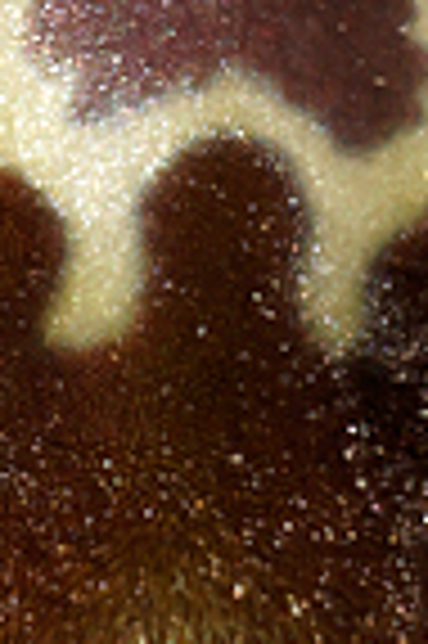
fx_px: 13514
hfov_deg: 1.8
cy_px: -703
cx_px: 340
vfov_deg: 2.7
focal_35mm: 756
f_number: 20
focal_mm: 90
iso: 800
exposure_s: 1/125
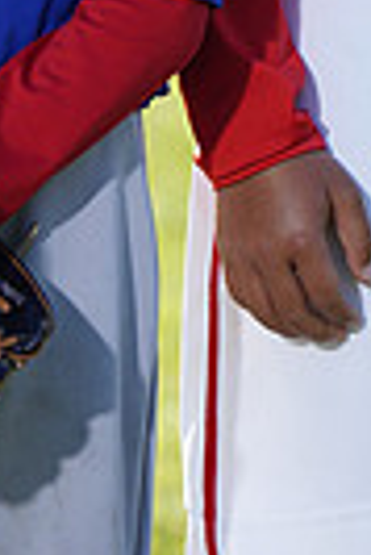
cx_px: 311
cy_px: -618
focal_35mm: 664
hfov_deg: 2.1
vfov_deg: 3.1
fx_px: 10237
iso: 100
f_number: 5
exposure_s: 1/250
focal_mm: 152
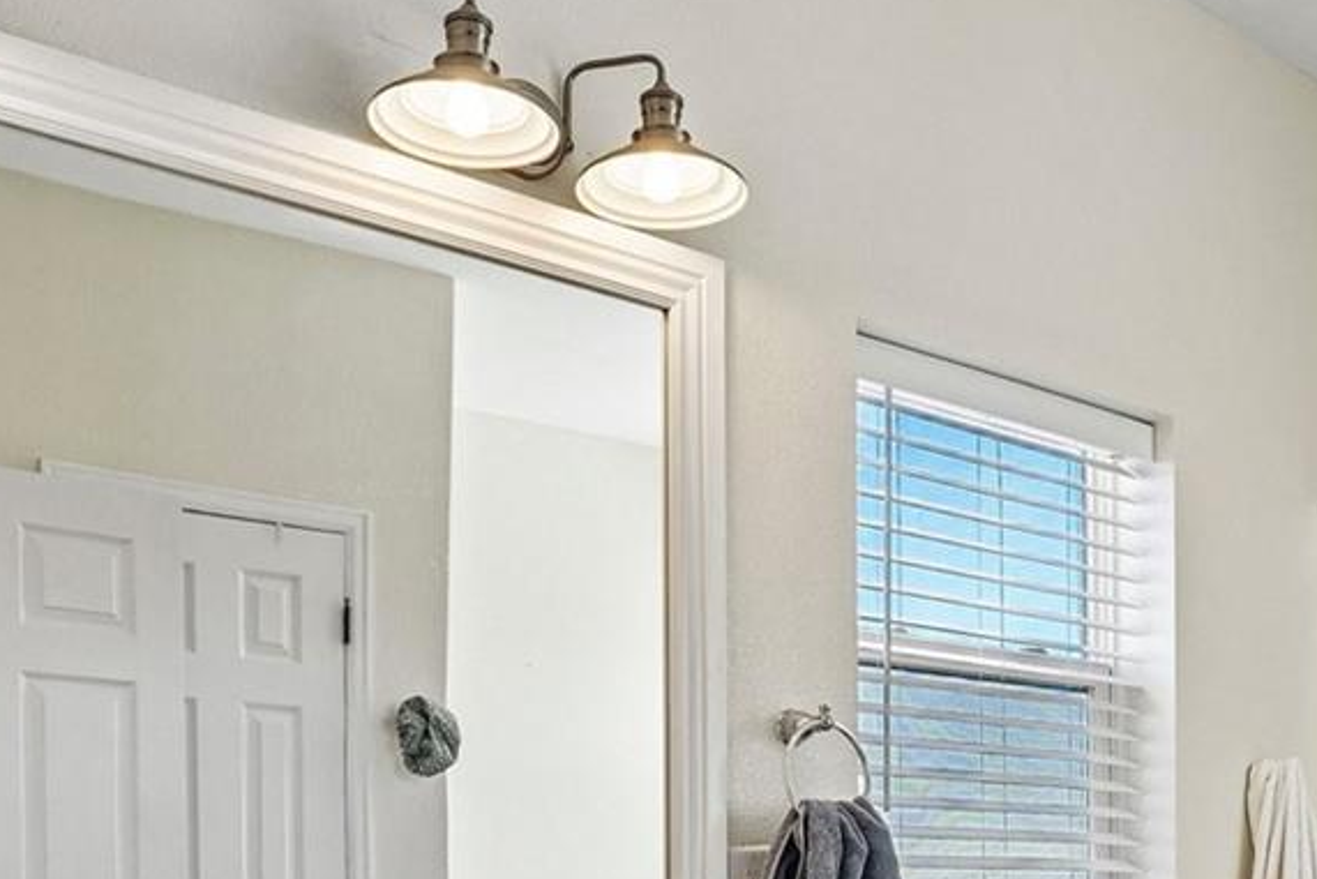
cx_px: 893
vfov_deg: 29.4
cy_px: 918
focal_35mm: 42
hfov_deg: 45.6
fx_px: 1537
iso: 400
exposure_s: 1/125
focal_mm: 10
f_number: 8
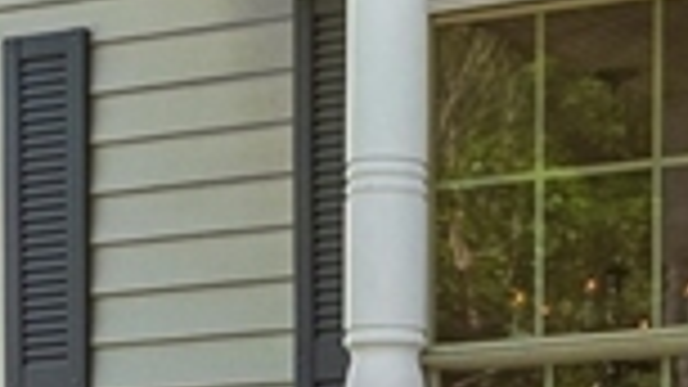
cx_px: 319
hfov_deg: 12.3
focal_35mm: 175
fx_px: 3192
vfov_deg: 6.8
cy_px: 700
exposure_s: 1/60
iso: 160
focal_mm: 17
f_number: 9
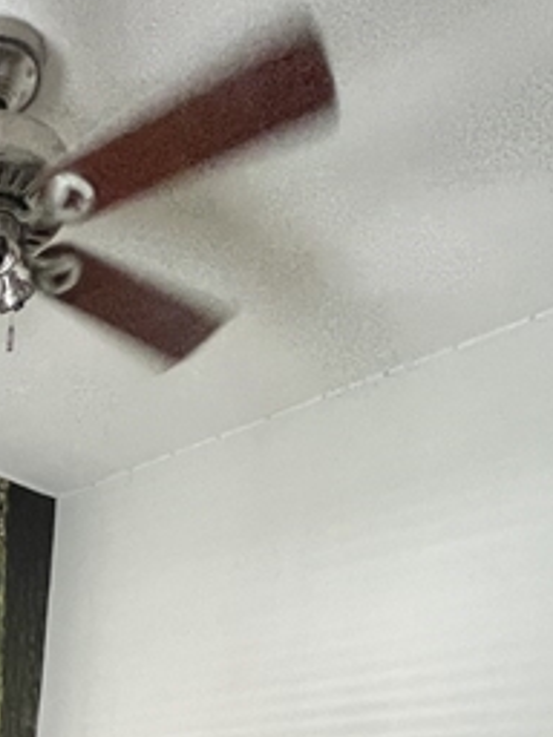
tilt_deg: -8.4
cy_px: 1008
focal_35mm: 39
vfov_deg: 32.5
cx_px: -132
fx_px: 831
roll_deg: -3.4
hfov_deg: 30.5
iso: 400
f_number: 1.8
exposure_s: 1/60
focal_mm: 1.57
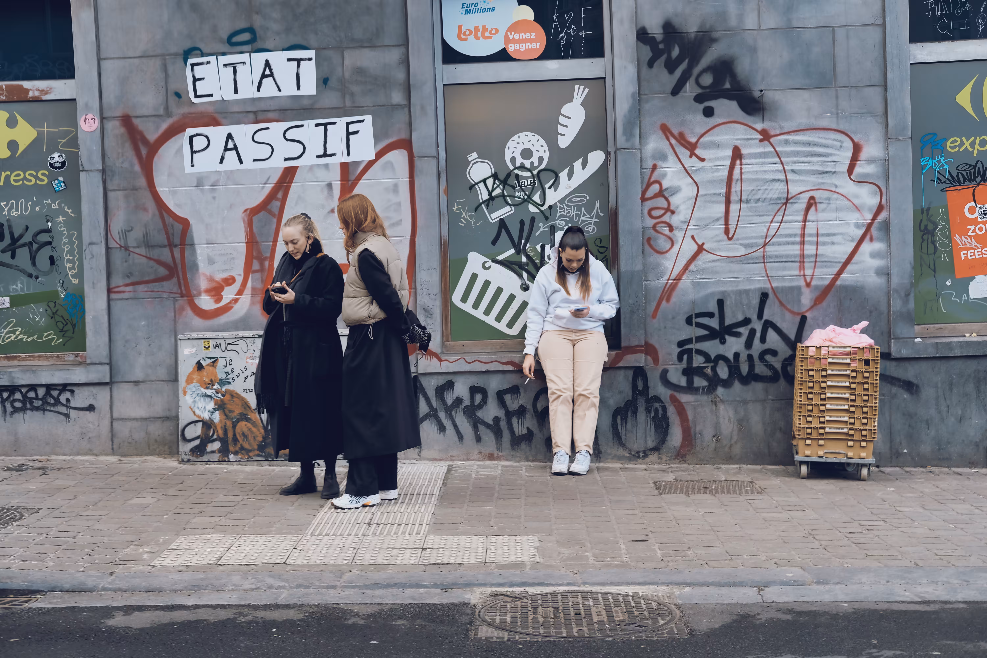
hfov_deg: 37.5
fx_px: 1453
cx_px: 494
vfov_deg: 25.5
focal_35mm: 53
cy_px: 329
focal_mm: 35
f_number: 5.6
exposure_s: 1/320
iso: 800
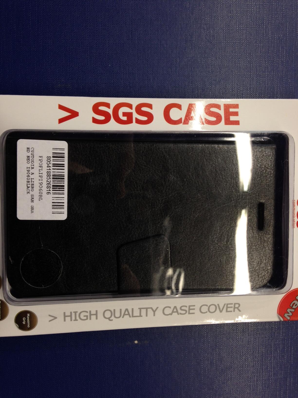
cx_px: 149
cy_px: 199
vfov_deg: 55.4
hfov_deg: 42.9
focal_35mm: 33
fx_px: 379
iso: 50
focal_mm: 4.12
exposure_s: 1/20
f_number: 2.4
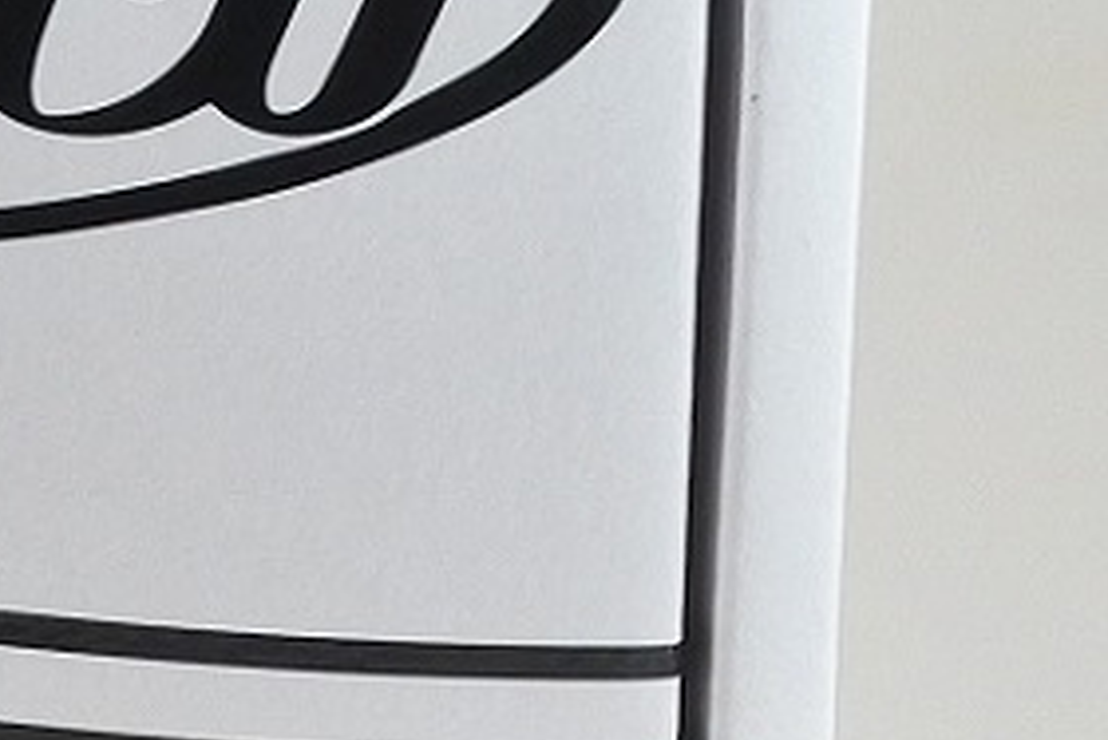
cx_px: -1132
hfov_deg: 5.8
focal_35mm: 345
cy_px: 1239
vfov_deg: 4.0
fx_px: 10623
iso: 500
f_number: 4.5
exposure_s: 1/125
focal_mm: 19.7
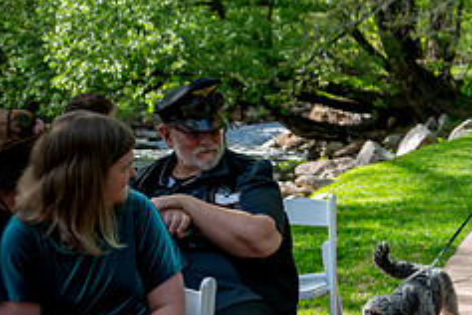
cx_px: 543
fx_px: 1245
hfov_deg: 20.3
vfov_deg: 14.4
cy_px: 209
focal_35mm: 95
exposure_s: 1/1000
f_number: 2.8
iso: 400
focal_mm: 36
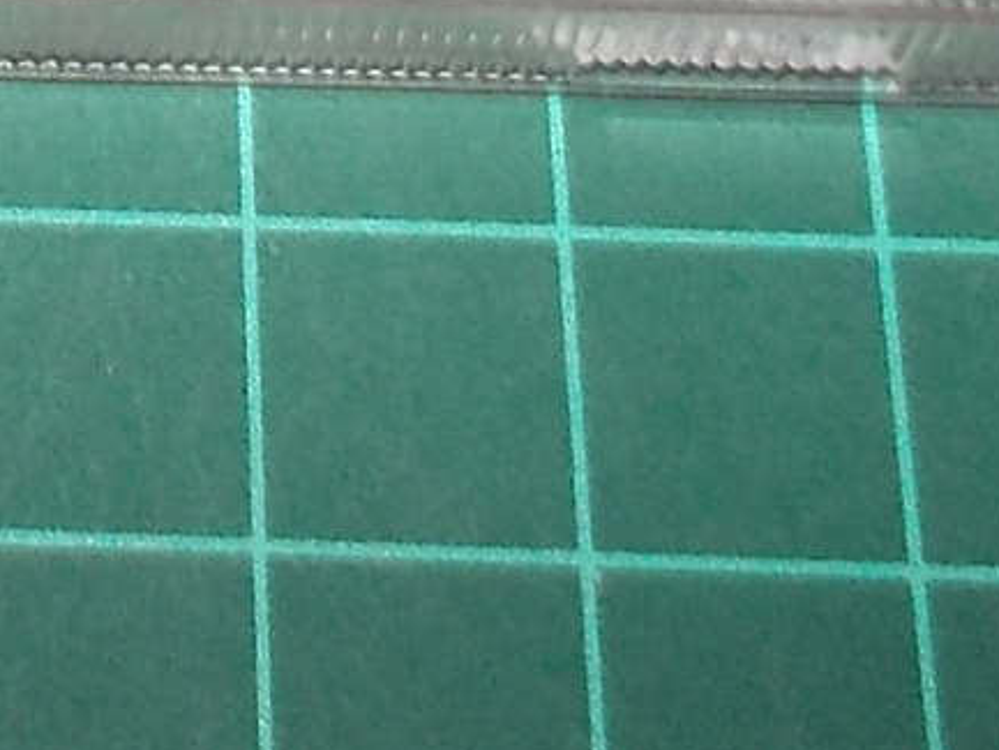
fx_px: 4388
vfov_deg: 8.8
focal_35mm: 152
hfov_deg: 12.5
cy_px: -1073
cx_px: -408
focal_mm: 4.1
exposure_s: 1/30
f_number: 3.3
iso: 200
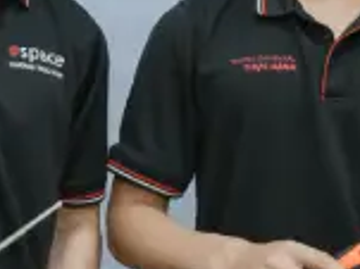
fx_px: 1642
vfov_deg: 9.4
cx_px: 315
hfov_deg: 12.4
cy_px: 61
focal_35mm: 158
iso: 800
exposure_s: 1/160
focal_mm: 31
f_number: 3.5
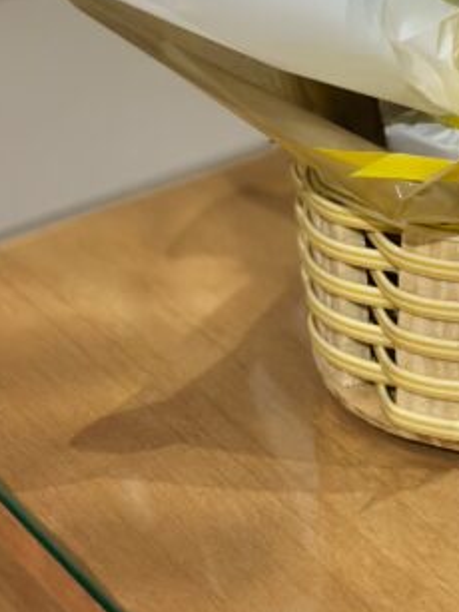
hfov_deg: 9.0
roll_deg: +1.0
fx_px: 2831
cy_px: -329
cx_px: 728
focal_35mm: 160
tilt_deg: -15.2
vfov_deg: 11.8
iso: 125
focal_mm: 6.86
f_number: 1.78
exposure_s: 1/60
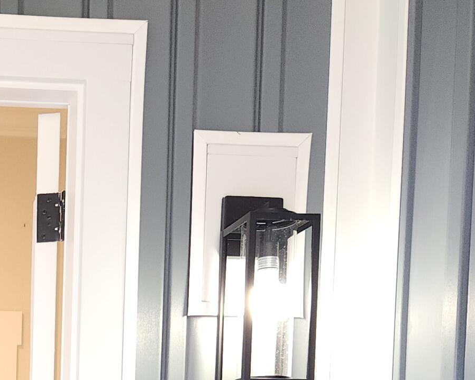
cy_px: 586
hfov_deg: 22.6
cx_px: -151
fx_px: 1054
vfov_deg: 18.0
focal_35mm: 75
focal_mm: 5.4
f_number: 1.8
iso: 100
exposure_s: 1/60
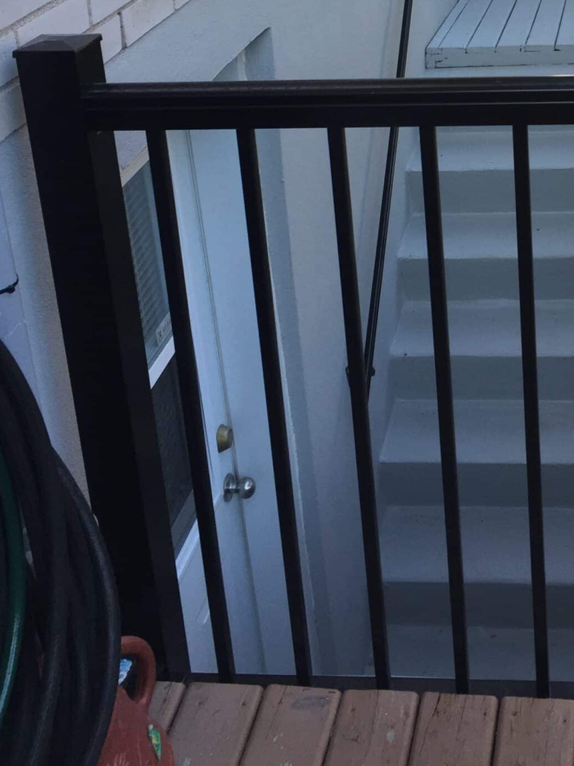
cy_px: 81
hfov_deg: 26.1
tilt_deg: -19.4
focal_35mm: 54
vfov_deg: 33.7
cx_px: 520
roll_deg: +3.1
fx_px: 1194
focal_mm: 4.15
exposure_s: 1/120
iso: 32
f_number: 2.2
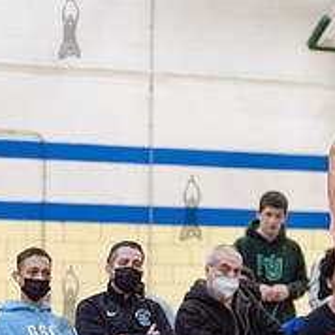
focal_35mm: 225
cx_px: 433
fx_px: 2464
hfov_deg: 7.7
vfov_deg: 7.8
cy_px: 298
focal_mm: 80
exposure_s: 1/400
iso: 4000
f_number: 3.5
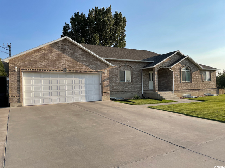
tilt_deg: +1.2
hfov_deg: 67.3
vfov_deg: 53.1
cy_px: 84
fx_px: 169
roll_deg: +1.4
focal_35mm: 26
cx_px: 112
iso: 32
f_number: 1.6
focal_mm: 4.2
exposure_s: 1/2747
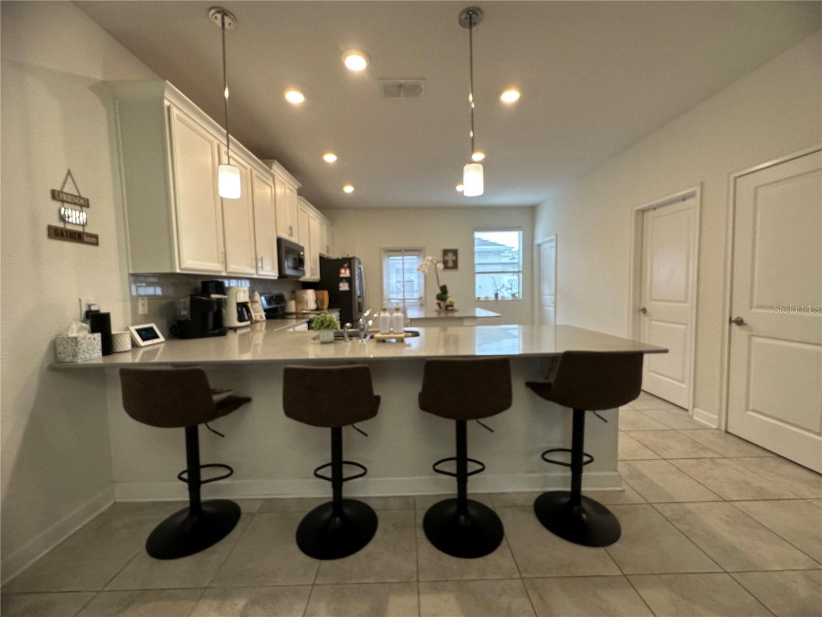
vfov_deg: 85.7
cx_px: 411
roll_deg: +1.1
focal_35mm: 14
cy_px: 308
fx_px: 332
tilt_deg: -4.2
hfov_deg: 102.1
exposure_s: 1/120
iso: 125
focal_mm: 2.22
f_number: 2.2
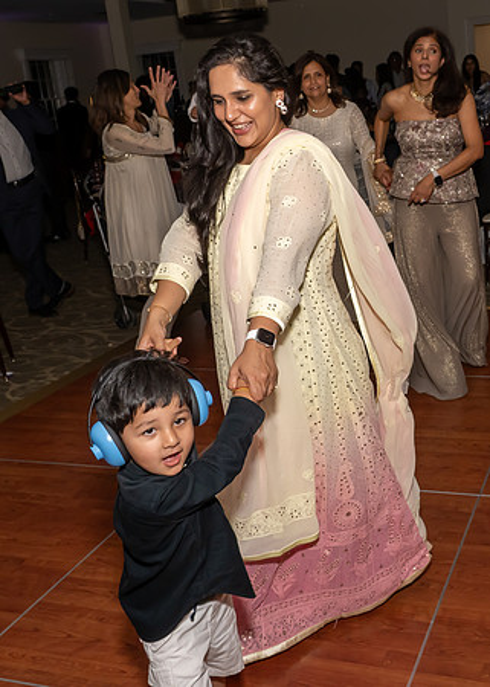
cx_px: 352
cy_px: 305
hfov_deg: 33.7
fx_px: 796
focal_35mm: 41
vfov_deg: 46.6
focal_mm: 17
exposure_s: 1/250
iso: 640
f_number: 8
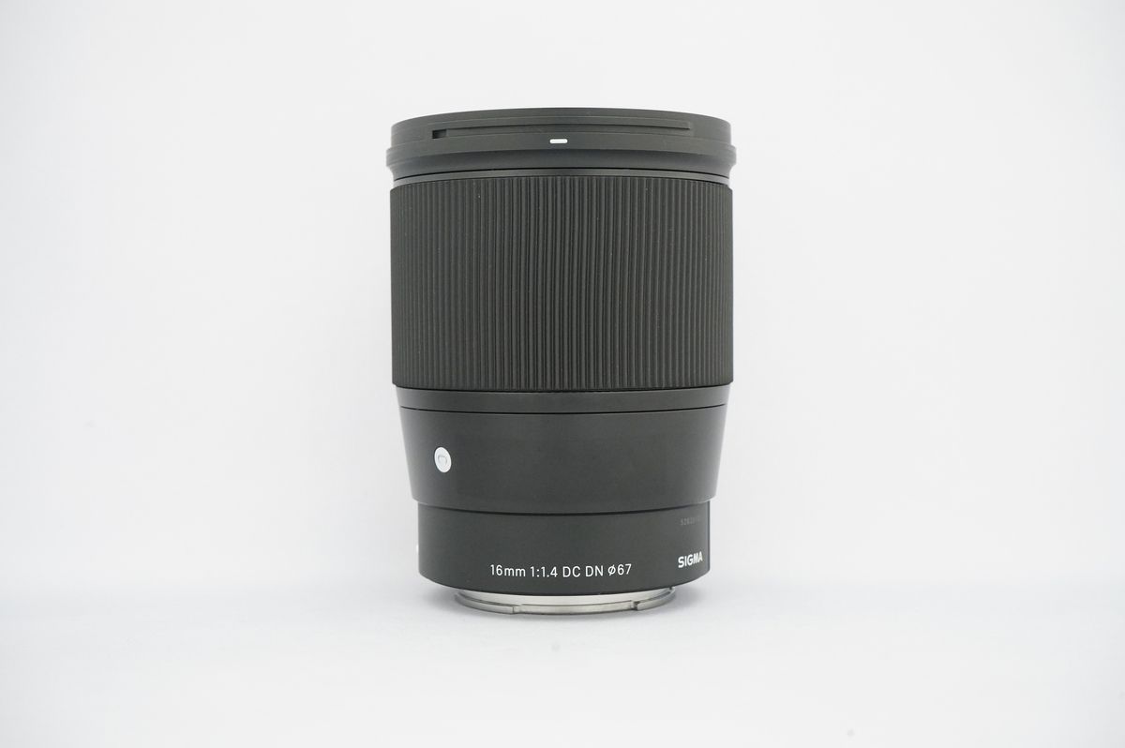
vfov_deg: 28.6
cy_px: 374
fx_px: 1468
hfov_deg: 41.9
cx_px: 562
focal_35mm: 47
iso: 6400
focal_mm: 47
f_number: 11
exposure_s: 1/25
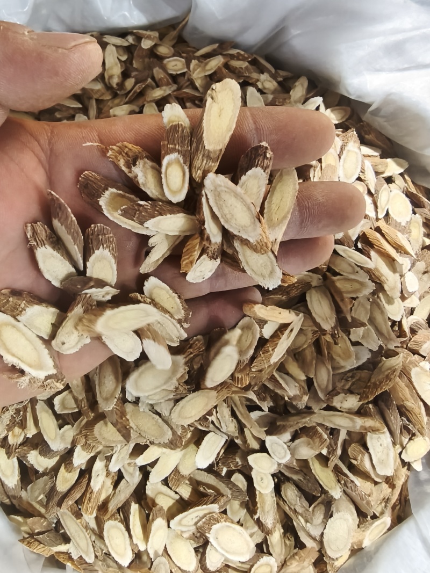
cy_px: 286
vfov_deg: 73.9
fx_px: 381
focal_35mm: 23
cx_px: 215
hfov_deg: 58.9
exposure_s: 1/33.3
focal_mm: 2.32
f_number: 2
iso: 800
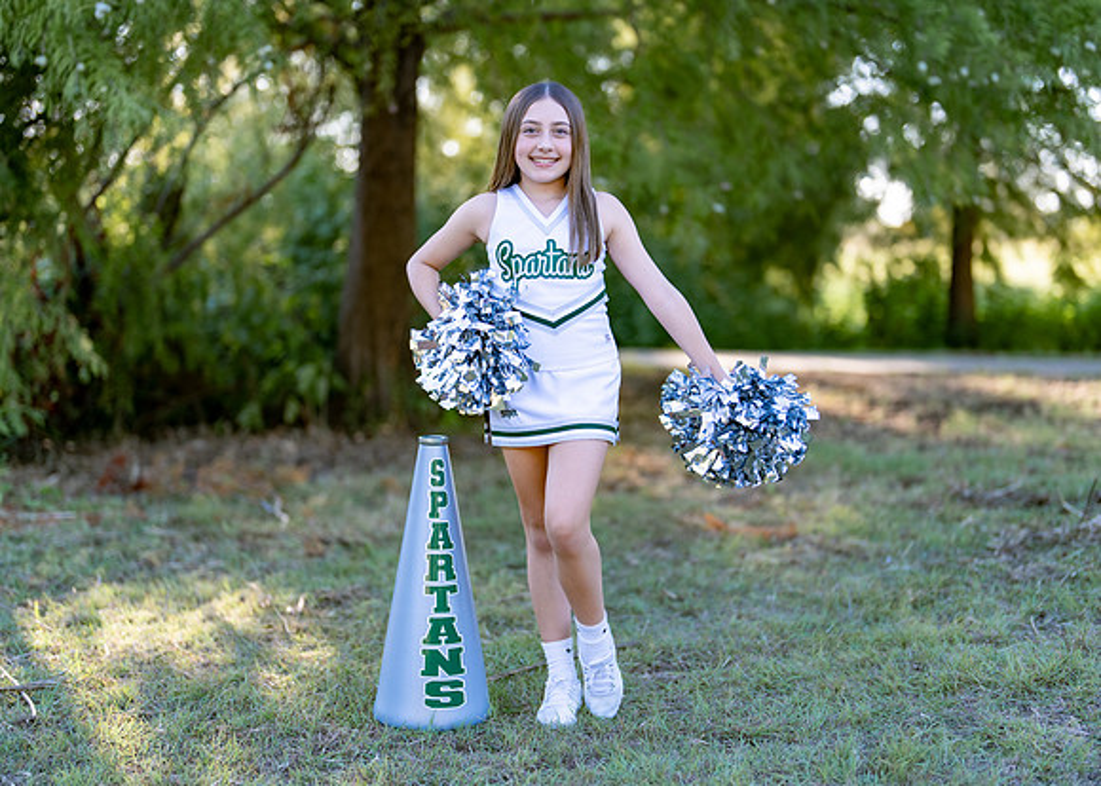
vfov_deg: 24.9
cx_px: 567
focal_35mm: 57
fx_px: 1777
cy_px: 394
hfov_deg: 34.4
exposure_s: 1/1250
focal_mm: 50
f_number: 1.2
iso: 100
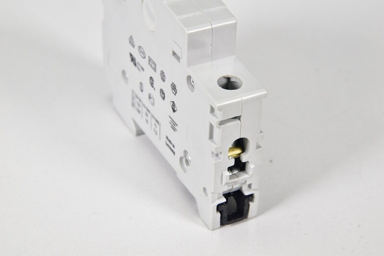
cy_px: 128
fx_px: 1280
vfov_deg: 11.4
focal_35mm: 120
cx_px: 192
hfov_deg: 17.1
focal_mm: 80
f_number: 11
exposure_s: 1/30
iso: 200
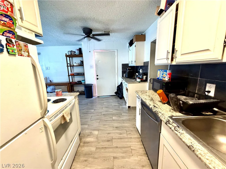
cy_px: 84
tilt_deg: -11.1
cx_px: 113
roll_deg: +2.5
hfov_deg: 102.1
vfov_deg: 85.7
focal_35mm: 14
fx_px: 91
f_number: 2.2
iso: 320
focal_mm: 2.22
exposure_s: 1/60
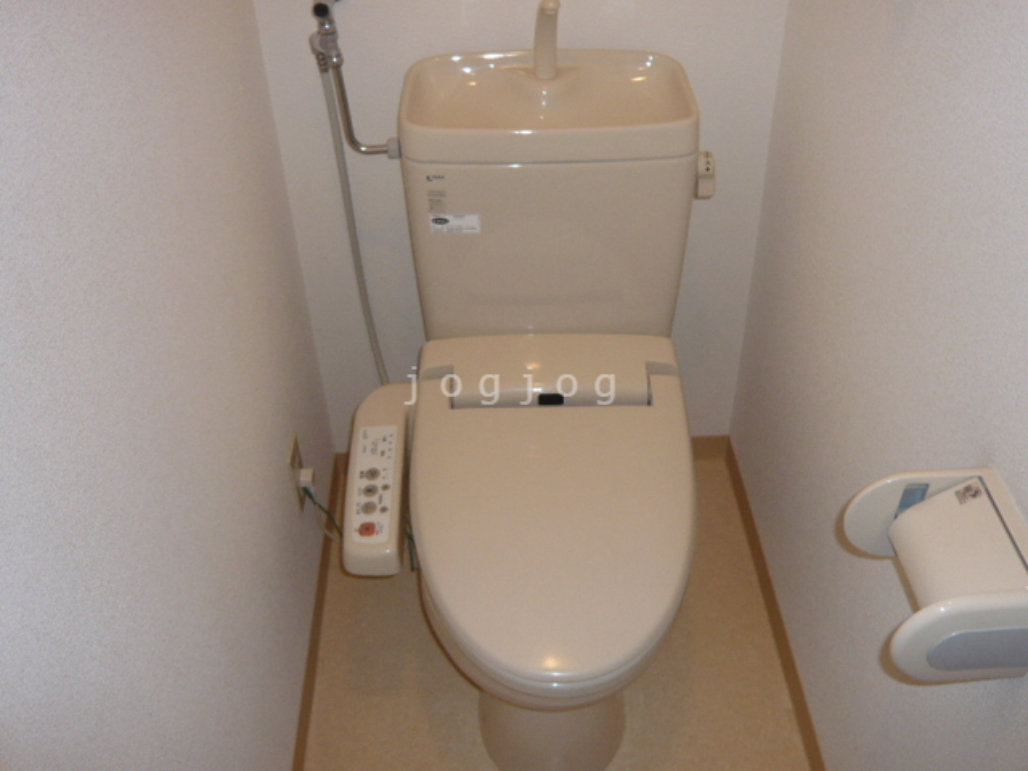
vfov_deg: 42.9
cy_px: 386
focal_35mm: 33
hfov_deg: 55.4
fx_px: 980
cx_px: 514
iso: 100
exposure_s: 1/30
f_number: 2.8
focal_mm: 4.6
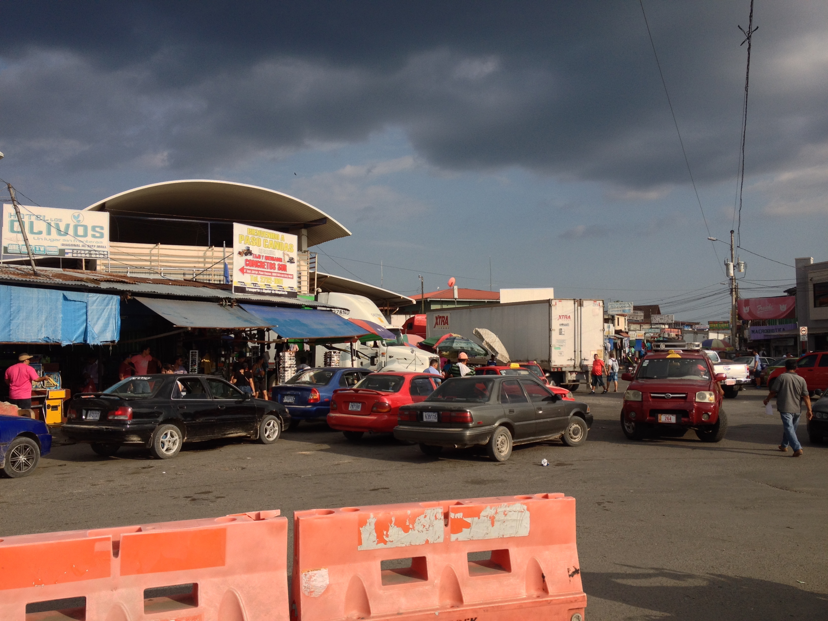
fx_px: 837
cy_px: 310
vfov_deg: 40.7
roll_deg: +0.6
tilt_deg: -0.4
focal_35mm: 35
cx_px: 414
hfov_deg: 52.6
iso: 50
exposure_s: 1/1493
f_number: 2.4
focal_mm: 4.28
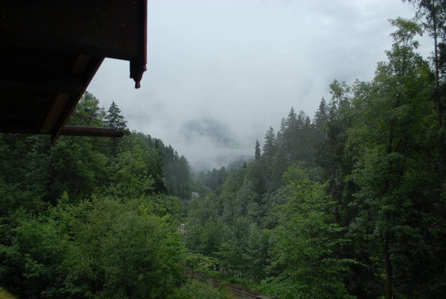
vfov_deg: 43.7
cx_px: 223
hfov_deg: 61.9
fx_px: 372
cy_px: 150
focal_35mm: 30
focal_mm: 20
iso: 100
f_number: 4
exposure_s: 1/60
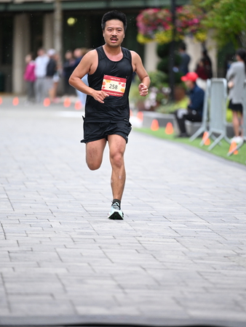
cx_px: 124
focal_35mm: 235
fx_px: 2225
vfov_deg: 8.4
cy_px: 153
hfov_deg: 6.3
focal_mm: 200
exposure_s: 1/1250
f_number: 2.8
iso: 1250
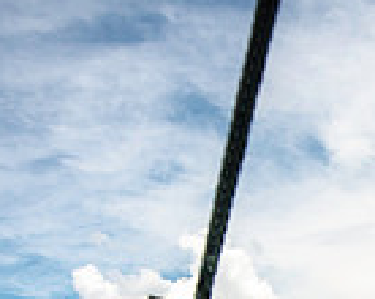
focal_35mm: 62
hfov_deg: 27.3
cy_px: 489
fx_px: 687
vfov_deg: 20.0
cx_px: 437
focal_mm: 15
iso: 250
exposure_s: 1/1600
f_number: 5.6
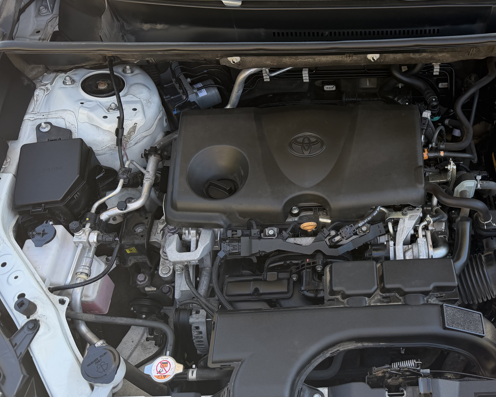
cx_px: 372
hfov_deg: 47.3
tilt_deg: -52.7
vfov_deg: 40.0
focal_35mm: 37
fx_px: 543
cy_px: 167
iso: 80
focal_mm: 6.76
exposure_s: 1/325
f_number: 1.78
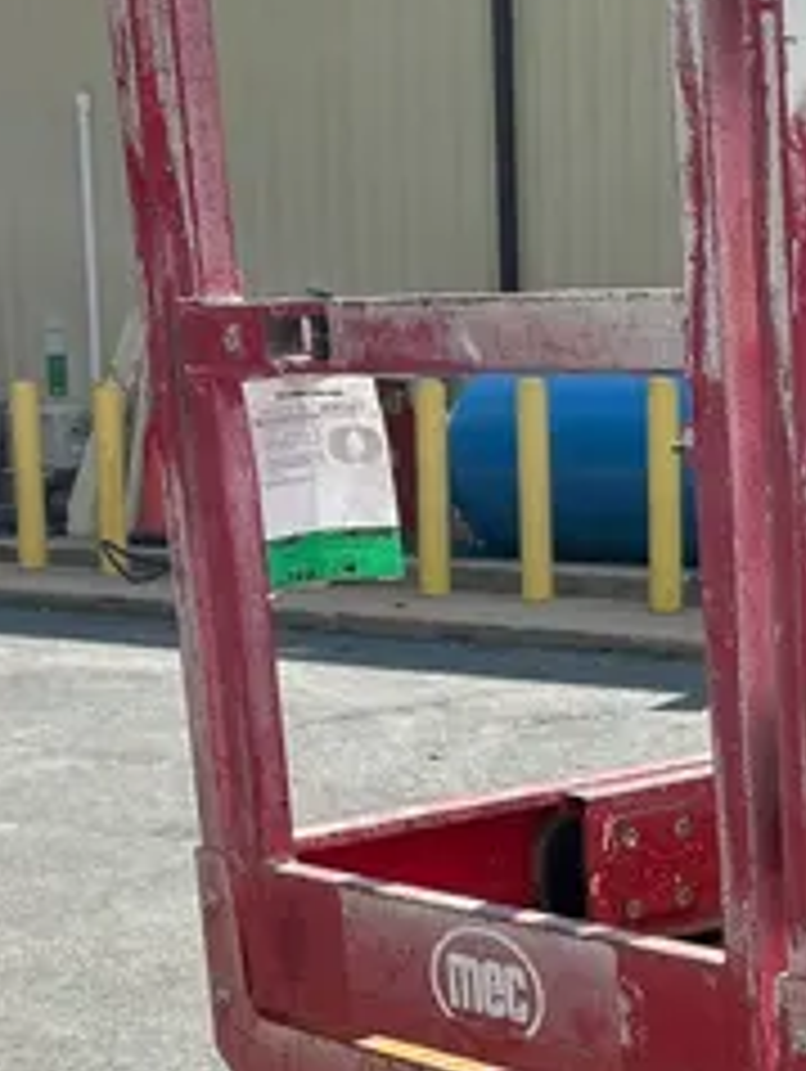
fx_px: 2479
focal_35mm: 80
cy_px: 929
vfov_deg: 23.8
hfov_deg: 17.5
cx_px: 1004
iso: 50
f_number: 1.5
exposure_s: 1/2299
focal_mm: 5.7
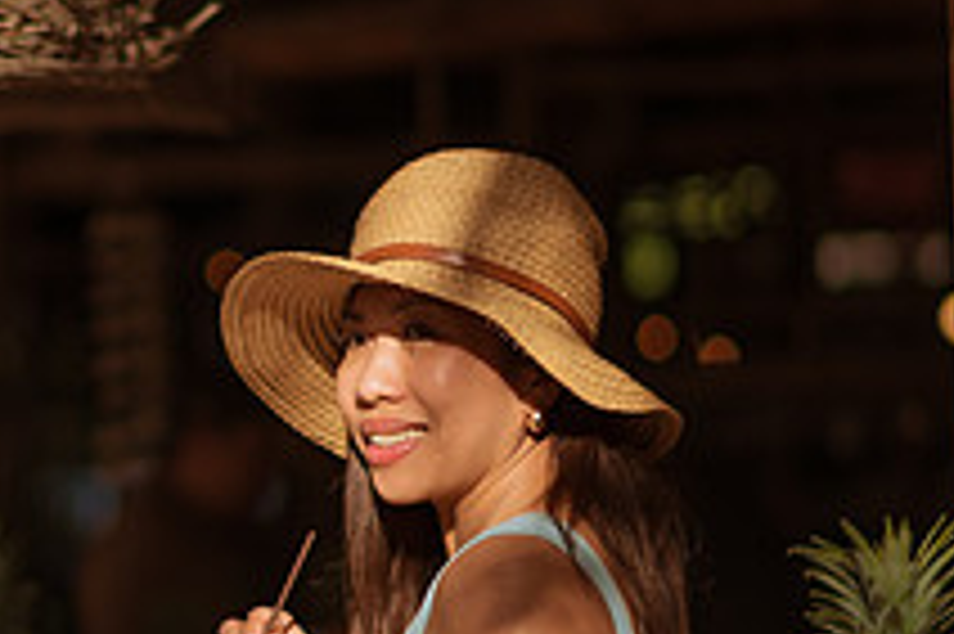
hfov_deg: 12.9
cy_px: 393
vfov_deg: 8.6
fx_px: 4210
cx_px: 148
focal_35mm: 159
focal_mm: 58
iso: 100
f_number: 1.4
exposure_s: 1/2500
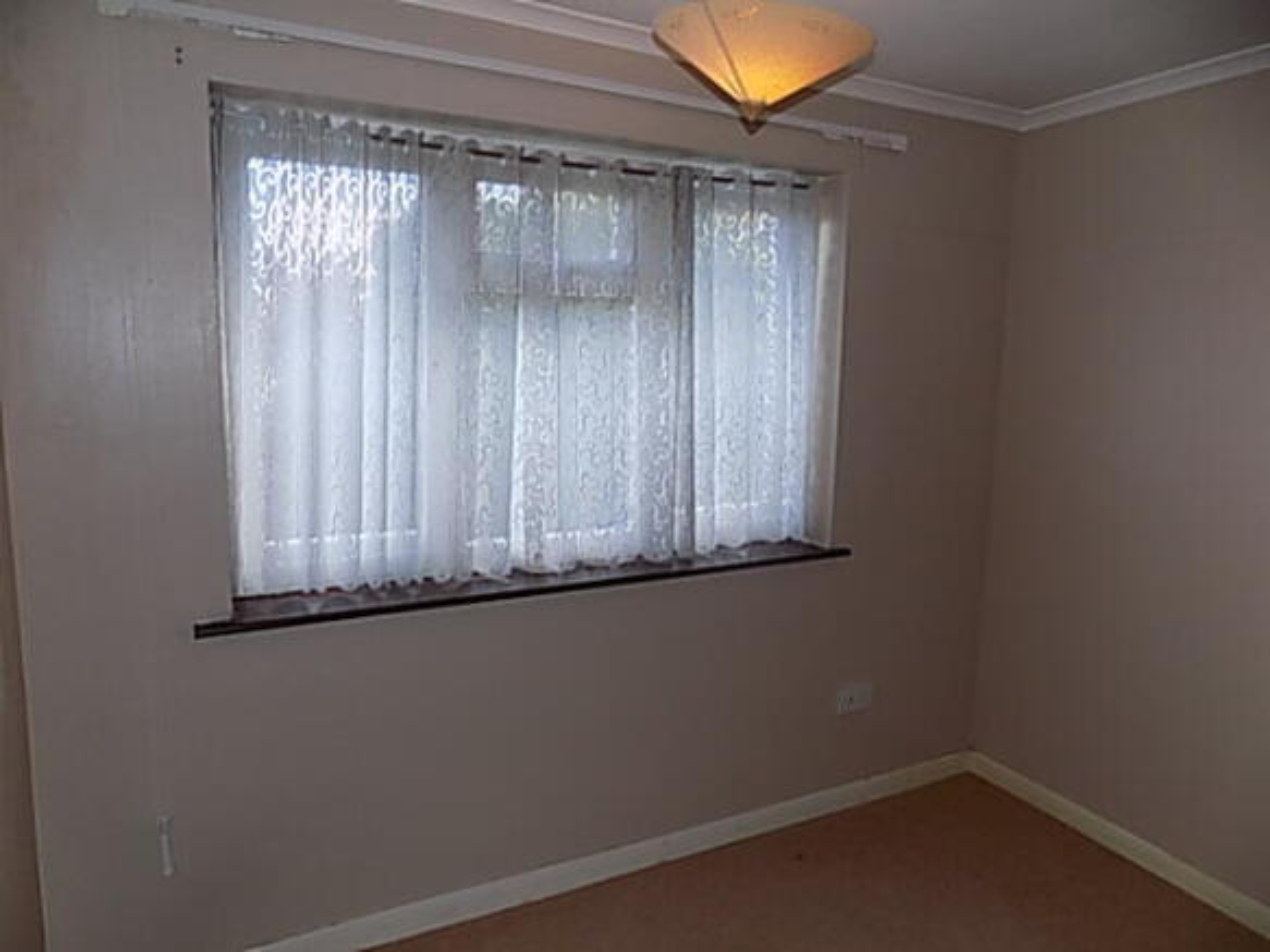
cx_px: 635
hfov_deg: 73.9
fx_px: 844
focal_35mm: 23
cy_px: 476
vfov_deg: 58.9
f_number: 3.1
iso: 80
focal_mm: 4
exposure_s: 1/40
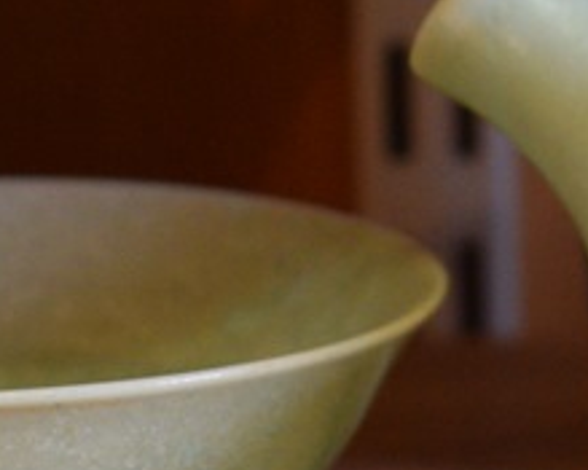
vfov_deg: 7.2
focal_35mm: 216
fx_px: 3757
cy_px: 209
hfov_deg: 8.9
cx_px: 636
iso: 900
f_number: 4.2
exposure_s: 1/60
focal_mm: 28
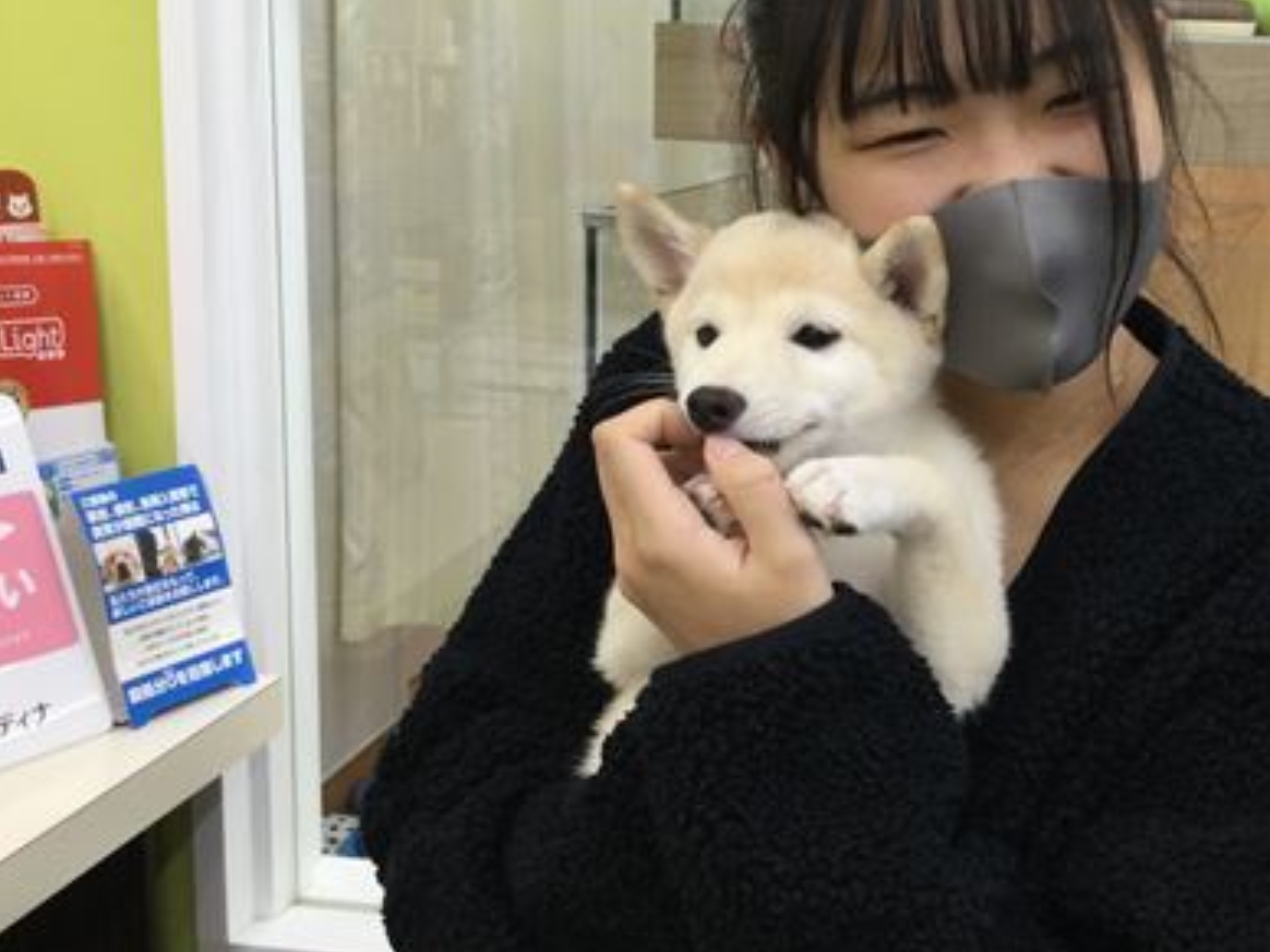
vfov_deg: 30.2
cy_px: 415
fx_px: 1761
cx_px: 897
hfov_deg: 39.0
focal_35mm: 48
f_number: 2.4
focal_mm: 3.3
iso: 50
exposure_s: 1/30
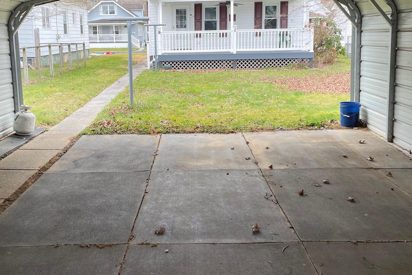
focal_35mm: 39
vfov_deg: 34.0
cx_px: 175
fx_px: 446
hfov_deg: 49.4
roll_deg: +1.5
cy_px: 99
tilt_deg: -8.3
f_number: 1.6
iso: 32
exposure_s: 1/173
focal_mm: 4.2
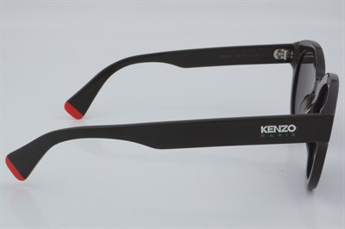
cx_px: 172
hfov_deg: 29.9
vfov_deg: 20.1
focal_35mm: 68
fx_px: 646
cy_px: 114
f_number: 32
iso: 100
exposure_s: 1/3
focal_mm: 45
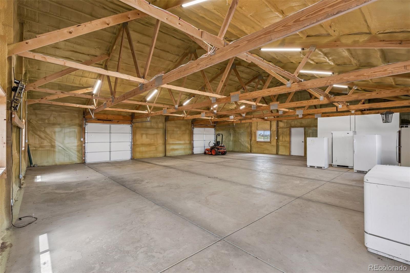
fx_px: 194
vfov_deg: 70.4
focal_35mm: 17
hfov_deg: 93.3
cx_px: 205
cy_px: 136
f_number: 9
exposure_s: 1/20
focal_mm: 17
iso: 400
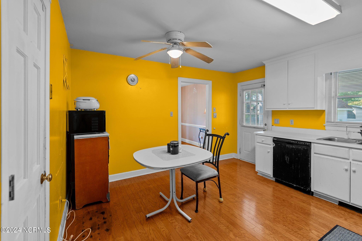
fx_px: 161
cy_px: 120
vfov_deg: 73.7
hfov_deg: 96.8
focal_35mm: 16
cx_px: 181
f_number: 4
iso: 400
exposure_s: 1/15
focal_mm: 16
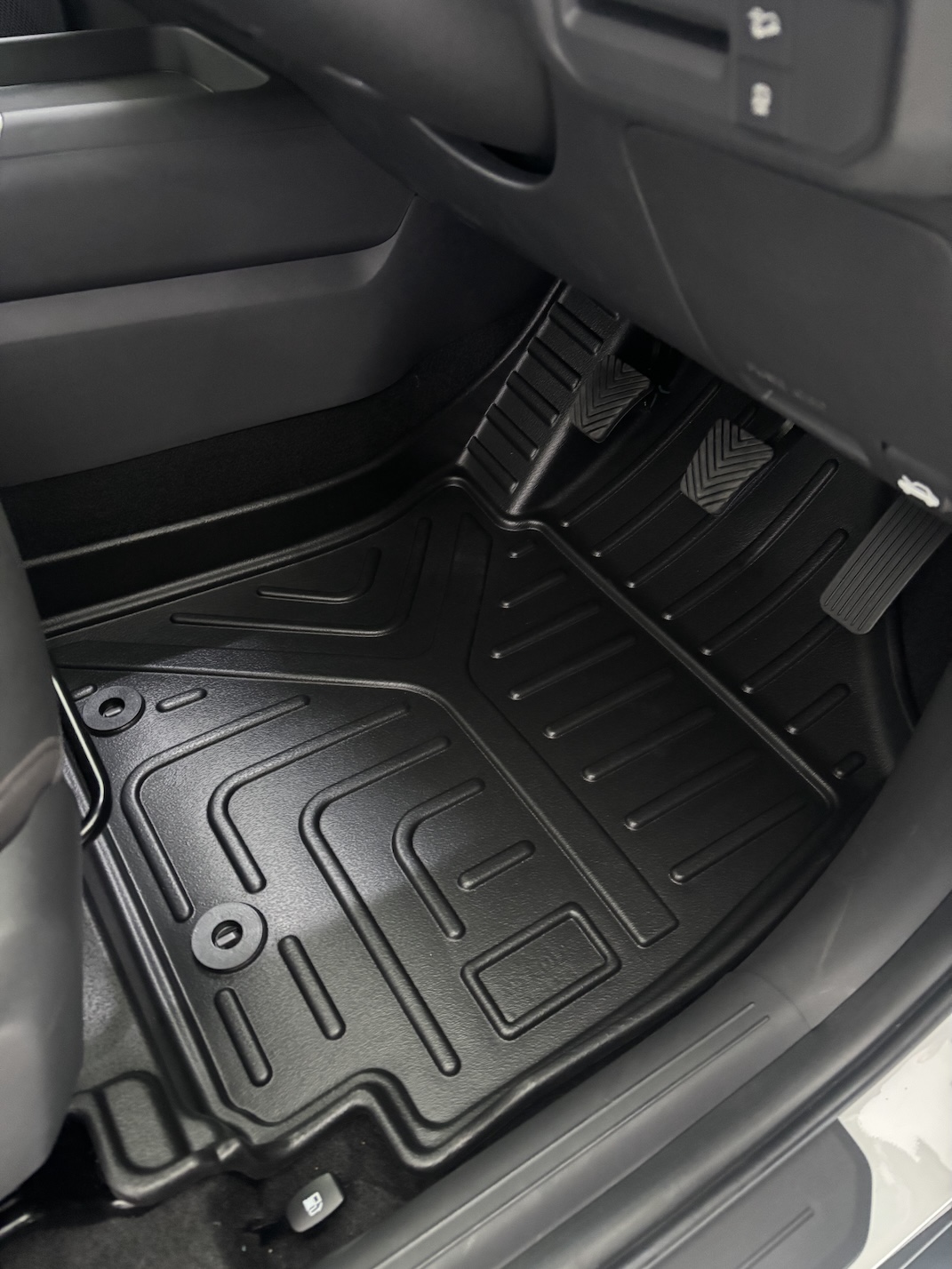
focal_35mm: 26
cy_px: 634
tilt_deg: -43.8
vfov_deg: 67.3
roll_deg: -0.5
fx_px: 953
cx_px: 476
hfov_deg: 53.1
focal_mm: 5.96
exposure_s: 1/30
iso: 1000
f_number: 1.6
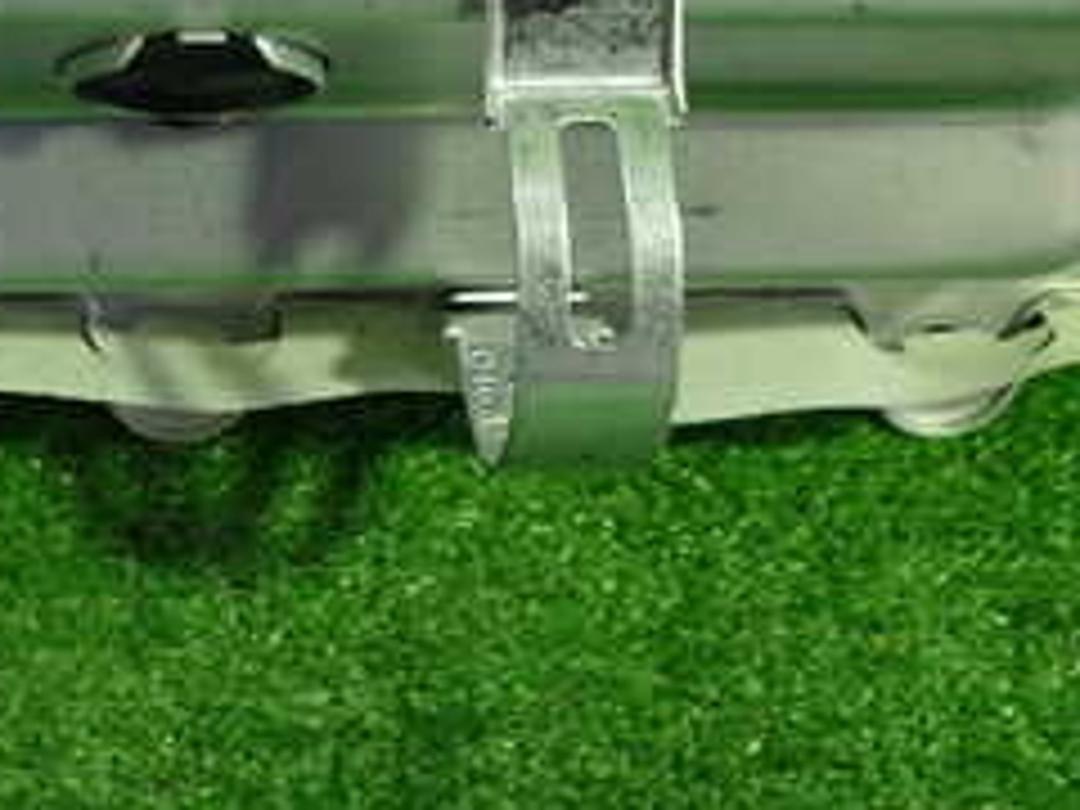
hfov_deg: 25.5
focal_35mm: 75
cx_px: 202
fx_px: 2340
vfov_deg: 18.9
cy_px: -81
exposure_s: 1/50
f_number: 2.3
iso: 200
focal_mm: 5.4
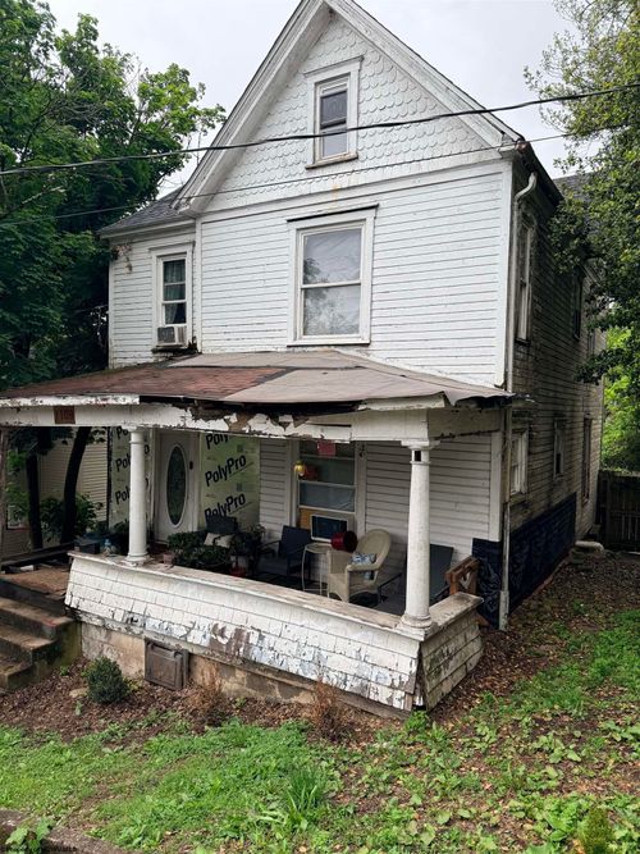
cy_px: 427
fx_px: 592
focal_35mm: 24
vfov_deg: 71.6
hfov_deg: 56.8
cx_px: 320
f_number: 1.78
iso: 100
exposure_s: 1/1091
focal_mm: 6.76
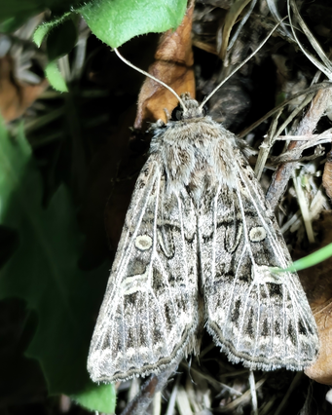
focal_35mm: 135
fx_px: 1658
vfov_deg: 14.3
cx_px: 189
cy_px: 225
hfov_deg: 11.4
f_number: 1.65
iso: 100
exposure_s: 1/100
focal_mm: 6.19
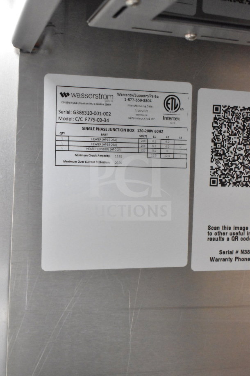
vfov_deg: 36.9
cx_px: 125
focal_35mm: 54
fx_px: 562
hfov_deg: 25.1
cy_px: 188
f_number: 4.8
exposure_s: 1/60
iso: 10000
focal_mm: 36
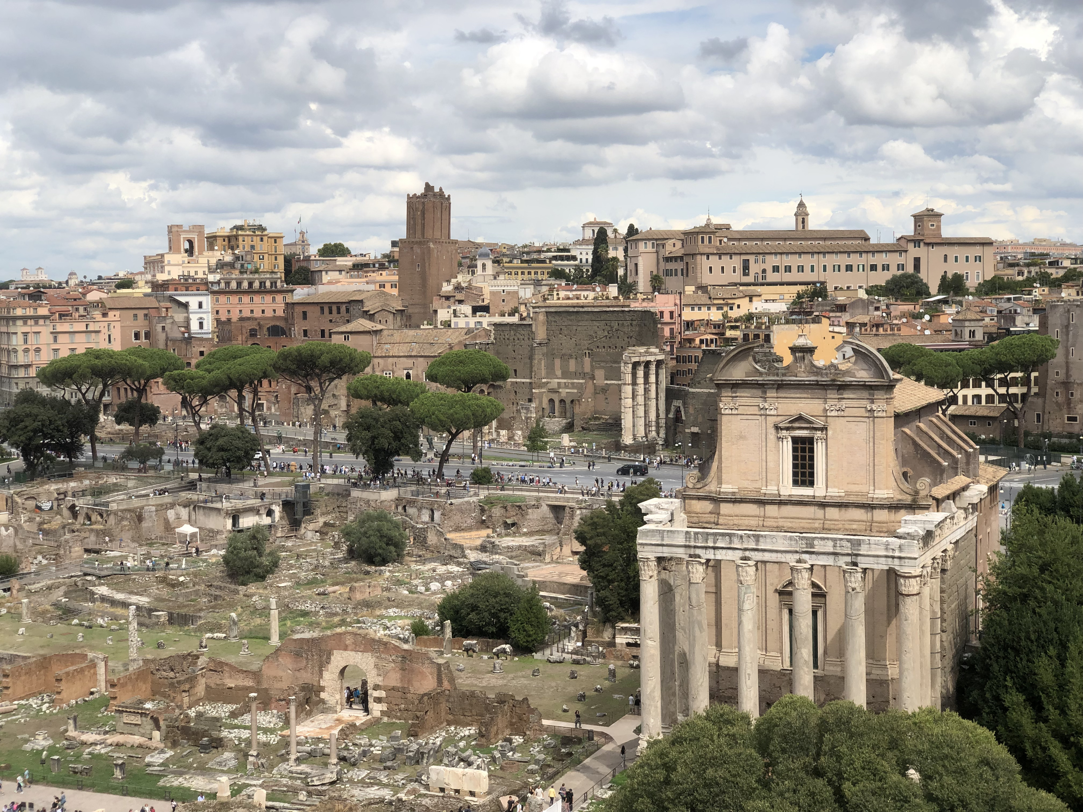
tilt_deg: -4.1
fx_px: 1627
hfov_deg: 36.8
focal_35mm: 52
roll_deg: +1.8
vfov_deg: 28.0
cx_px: 542
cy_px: 406
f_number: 2.4
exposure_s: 1/1185
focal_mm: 6
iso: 16
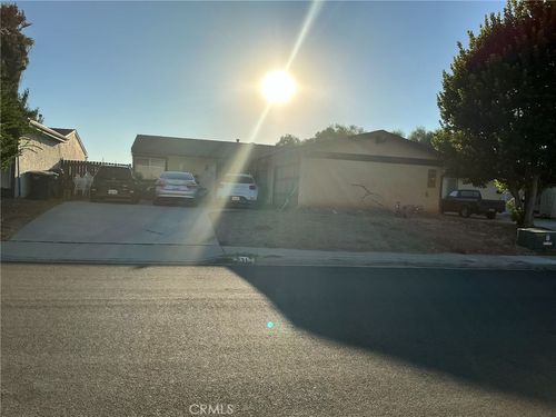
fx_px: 466
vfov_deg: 48.2
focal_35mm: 29
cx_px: 278
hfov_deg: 61.7
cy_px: 208
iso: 25
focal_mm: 3
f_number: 1.8
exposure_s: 1/3322
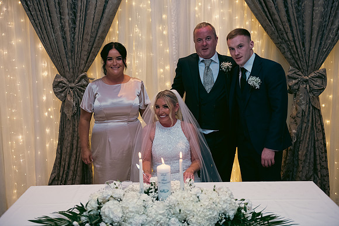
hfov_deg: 46.4
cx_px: 170
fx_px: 396
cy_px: 113
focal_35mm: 42
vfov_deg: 31.9
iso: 800
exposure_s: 1/160
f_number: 3.5
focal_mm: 42
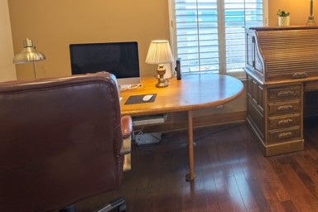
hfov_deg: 65.5
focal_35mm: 25
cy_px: 43
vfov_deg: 48.4
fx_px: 221
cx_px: 251
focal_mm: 10
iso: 400
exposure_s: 1/160
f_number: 10
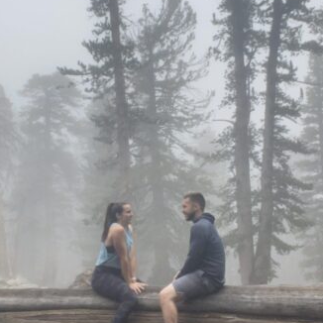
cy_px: 144
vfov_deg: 32.8
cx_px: 156
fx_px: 549
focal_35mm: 52
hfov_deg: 32.8
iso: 25
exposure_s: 1/563
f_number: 2.2
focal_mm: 2.71
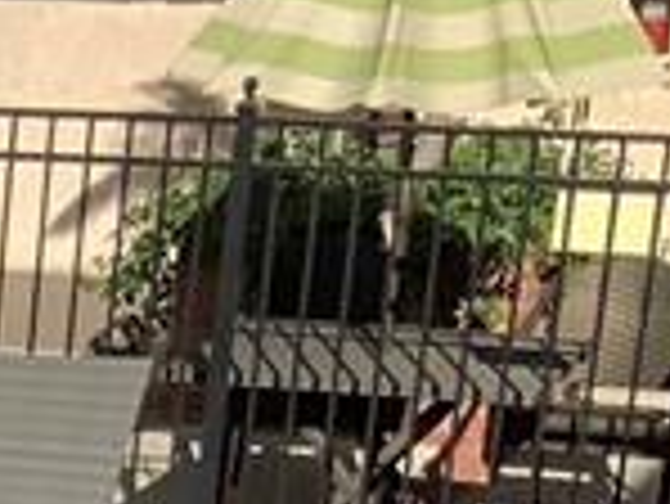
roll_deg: +1.4
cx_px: -1273
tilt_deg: -22.1
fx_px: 3855
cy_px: 1156
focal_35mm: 199
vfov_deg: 7.1
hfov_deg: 8.5
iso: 16
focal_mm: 3
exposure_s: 1/1984
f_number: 1.8
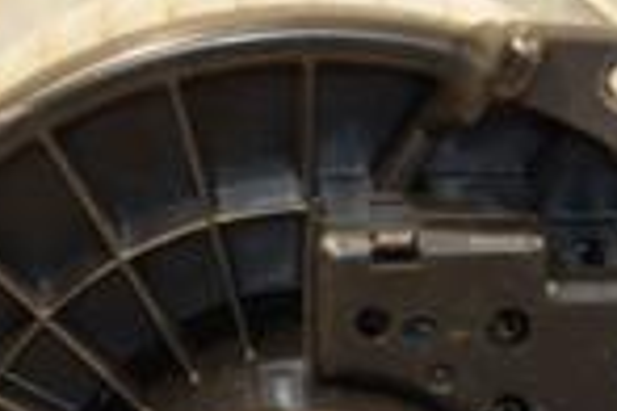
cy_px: 432
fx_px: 5450
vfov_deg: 4.3
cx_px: 319
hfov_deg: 6.5
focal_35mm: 318
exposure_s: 1/80
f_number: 5
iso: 800
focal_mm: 52
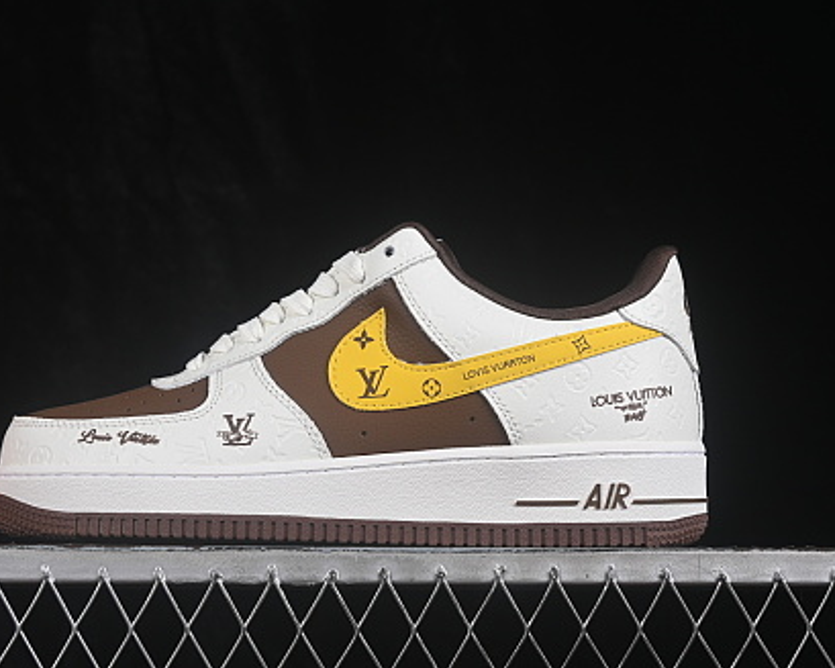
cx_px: 351
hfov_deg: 22.2
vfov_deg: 17.9
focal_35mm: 86
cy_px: 330
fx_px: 2125
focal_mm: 50
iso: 160
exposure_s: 1/80
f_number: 8
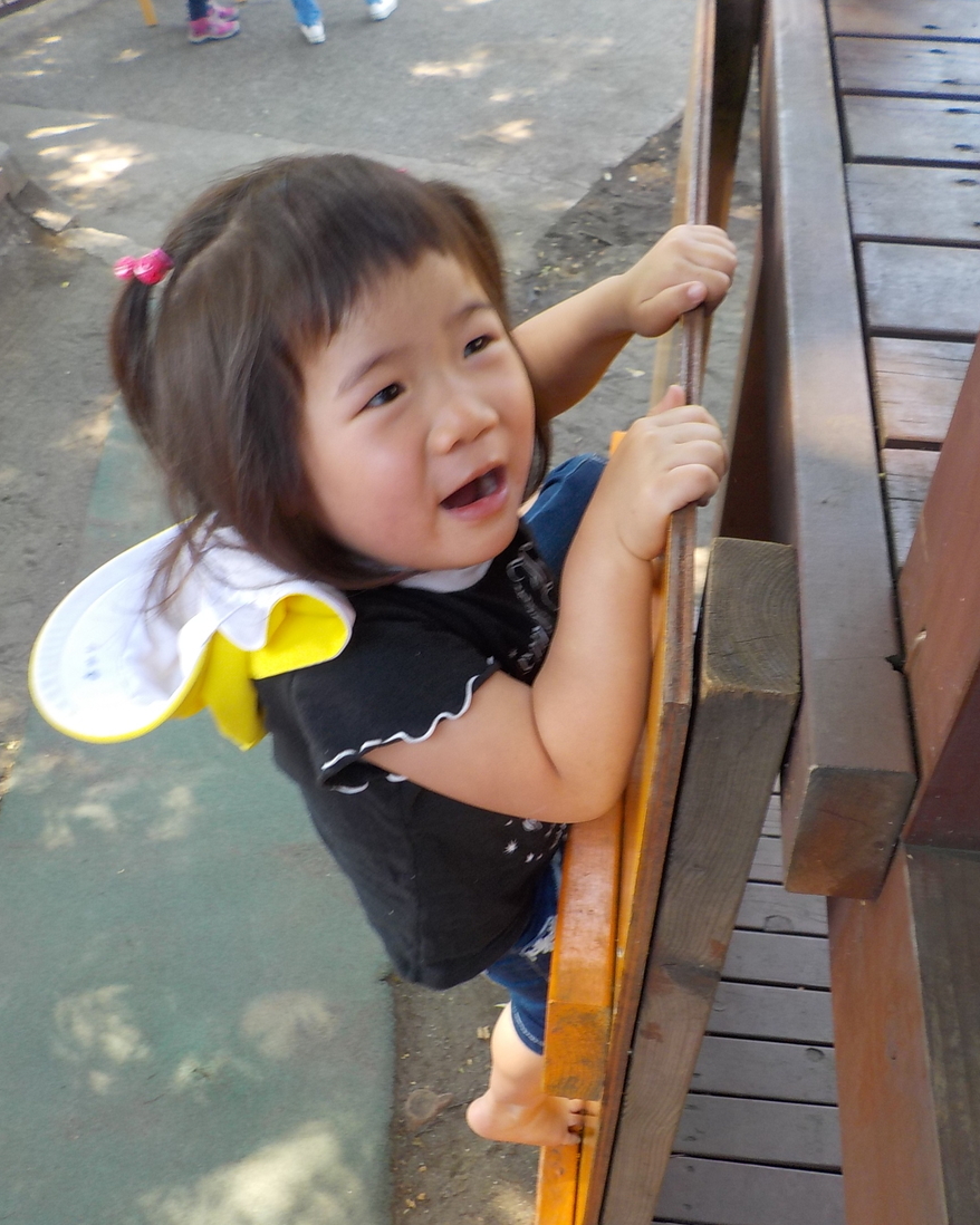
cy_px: 648
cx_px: 487
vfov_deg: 55.6
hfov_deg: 45.8
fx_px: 1160
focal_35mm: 32
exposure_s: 1/60
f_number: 3.3
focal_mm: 4.1
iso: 125
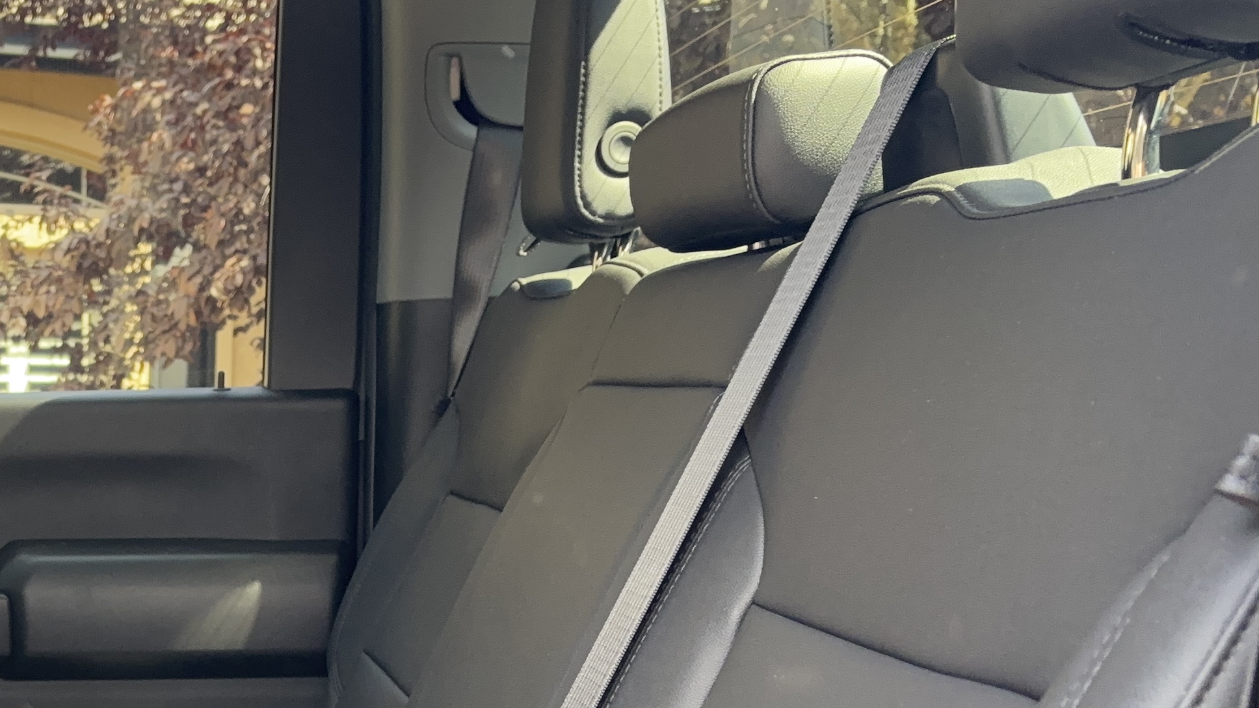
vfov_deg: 19.5
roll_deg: -0.2
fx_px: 1970
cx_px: -40
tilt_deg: -9.2
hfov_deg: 32.2
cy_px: 788
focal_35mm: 59
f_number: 1.6
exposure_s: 1/101
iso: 125
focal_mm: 5.96
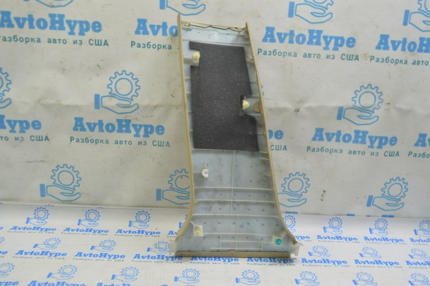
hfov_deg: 57.3
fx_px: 394
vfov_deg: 39.9
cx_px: 215
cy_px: 143
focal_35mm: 33
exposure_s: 1/20
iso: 400
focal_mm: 22
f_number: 5.6
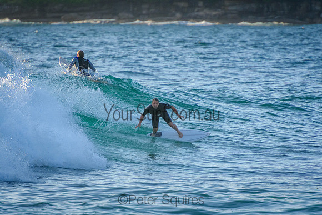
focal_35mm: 611
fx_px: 5462
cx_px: 161
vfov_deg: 2.3
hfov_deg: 3.4
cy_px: 108
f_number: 5.6
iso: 640
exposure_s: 1/2000
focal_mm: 400
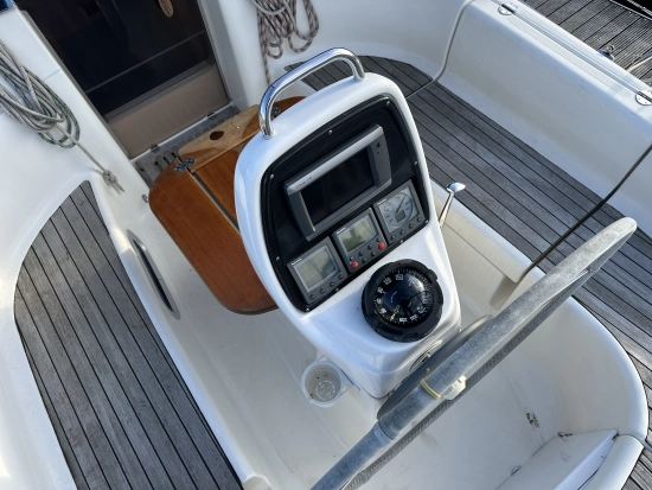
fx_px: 452
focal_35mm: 24
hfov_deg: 71.6
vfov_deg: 56.9
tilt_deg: -59.7
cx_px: 326
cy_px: 245
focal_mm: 6.86
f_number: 1.78
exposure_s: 1/1083
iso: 80
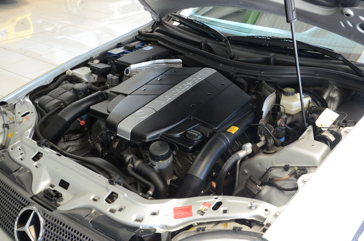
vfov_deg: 31.8
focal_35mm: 42
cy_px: 120
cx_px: 182
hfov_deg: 46.5
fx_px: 424
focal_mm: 28
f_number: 20
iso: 800
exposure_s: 2
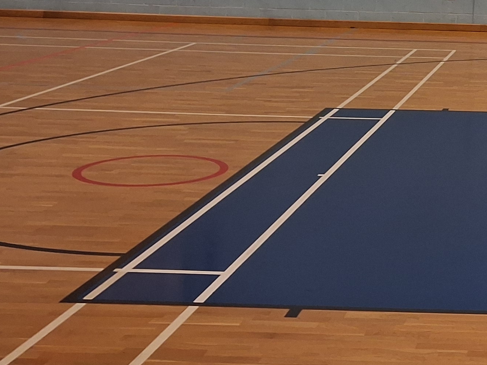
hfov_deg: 21.7
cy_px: -74
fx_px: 1168
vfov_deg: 17.0
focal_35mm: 83
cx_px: 593
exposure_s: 1/50
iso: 500
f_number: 1.8
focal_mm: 4
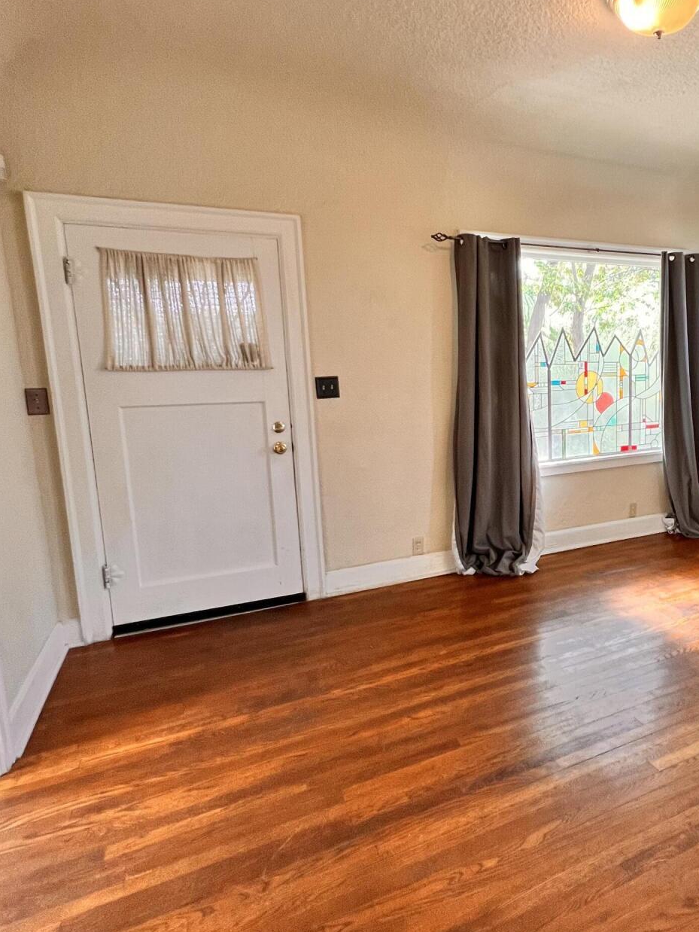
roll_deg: +1.4
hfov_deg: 59.5
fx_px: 565
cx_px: 537
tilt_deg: -7.6
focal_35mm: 21
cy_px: 453
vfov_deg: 79.0
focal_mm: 1.57
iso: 250
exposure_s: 1/120
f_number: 1.8
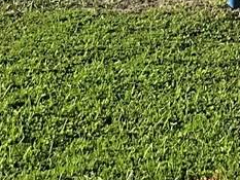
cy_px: -298
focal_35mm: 199
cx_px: 279
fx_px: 1380
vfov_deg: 6.9
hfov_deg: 9.8
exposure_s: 1/1786
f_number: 1.8
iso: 25
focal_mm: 3
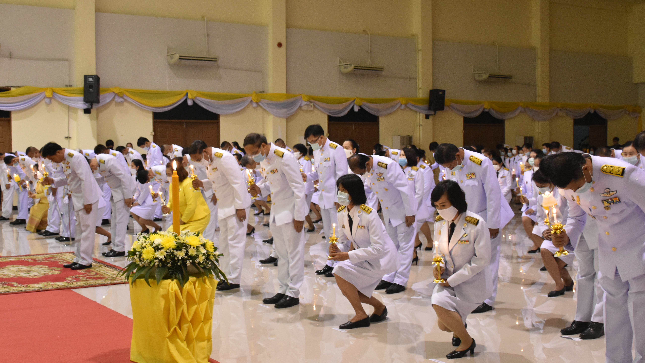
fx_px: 804
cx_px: 334
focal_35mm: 47
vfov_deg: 25.4
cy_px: 161
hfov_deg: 43.7
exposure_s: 1/50
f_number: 3.8
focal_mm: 26
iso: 2000
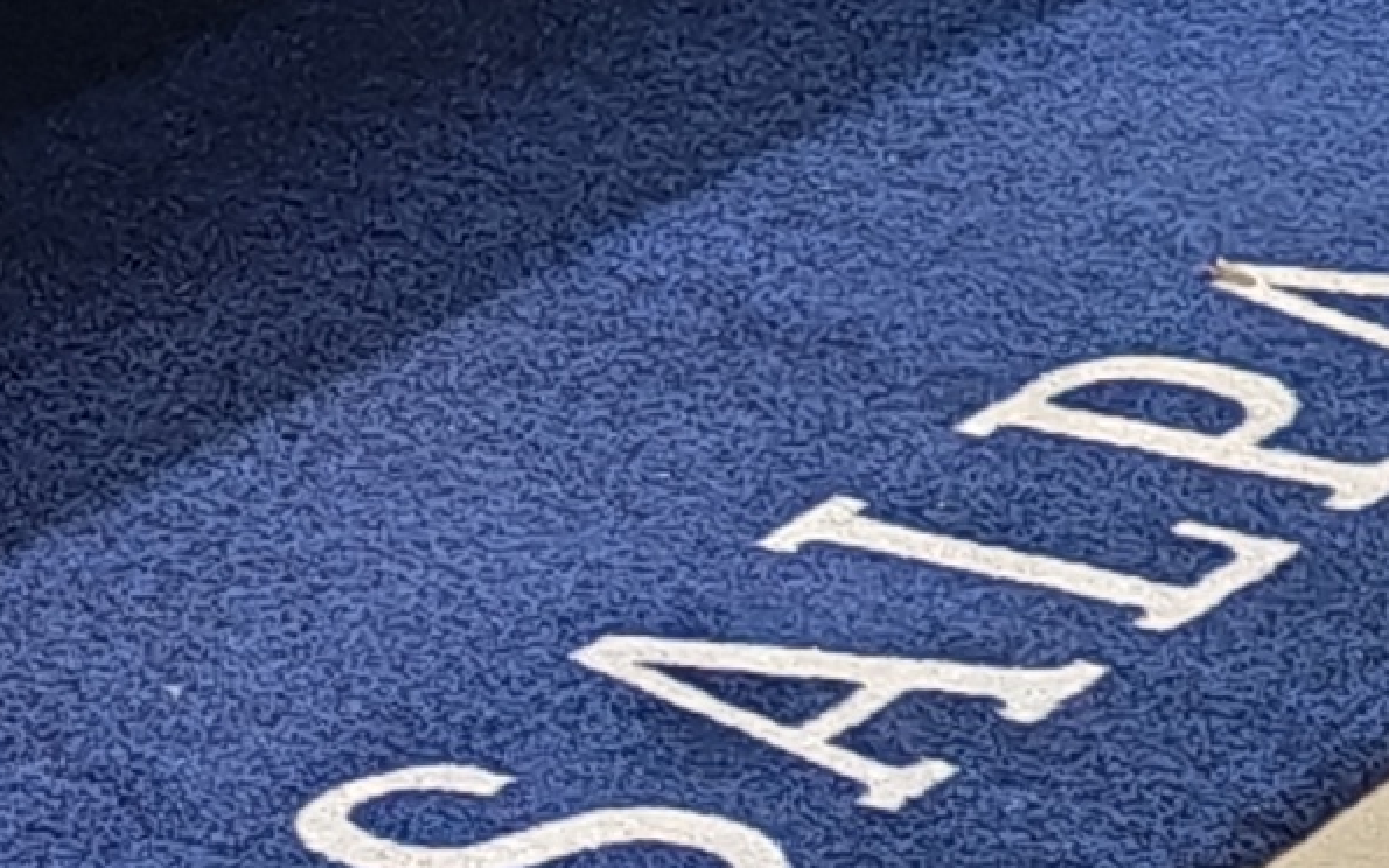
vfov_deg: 5.2
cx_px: -1464
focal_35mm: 248
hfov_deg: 8.0
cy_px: -765
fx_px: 9389
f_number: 1.9
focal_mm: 6.12
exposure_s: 1/100
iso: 400
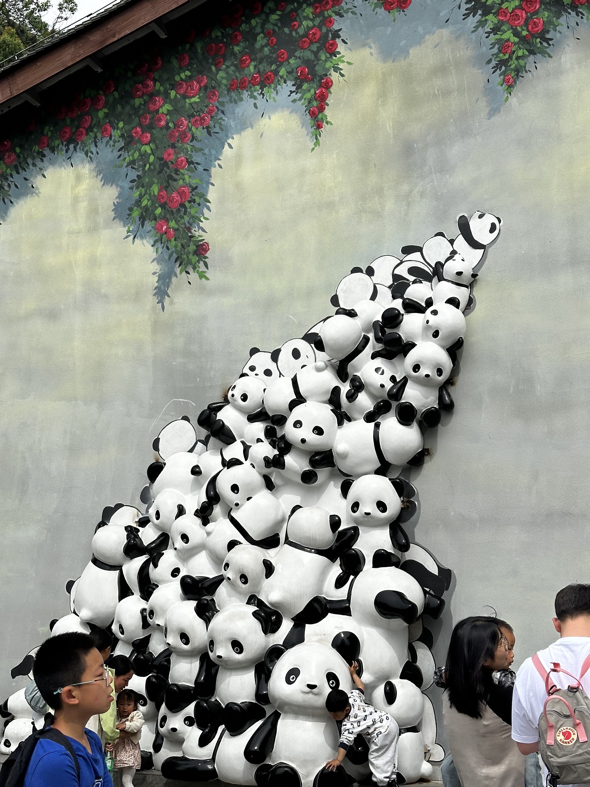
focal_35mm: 48
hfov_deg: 30.3
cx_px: 295
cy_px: 394
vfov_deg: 39.7
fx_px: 1091
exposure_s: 1/5556
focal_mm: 6.86
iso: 64
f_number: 1.78
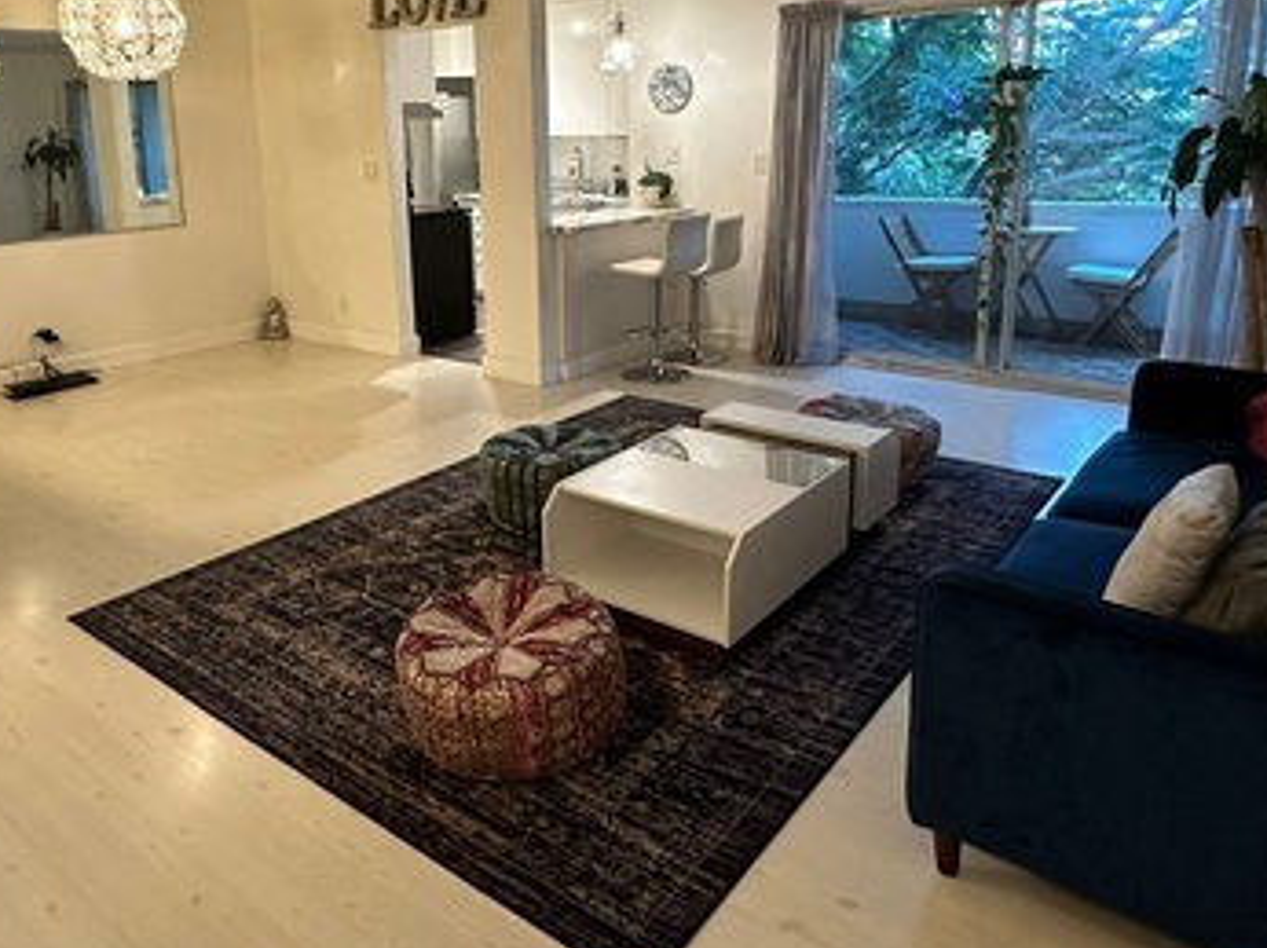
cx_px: 522
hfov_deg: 64.9
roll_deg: +1.1
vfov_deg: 50.5
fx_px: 988
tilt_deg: -11.5
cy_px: 329
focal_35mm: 27
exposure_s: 1/60
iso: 400
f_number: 2.2
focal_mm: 2.22
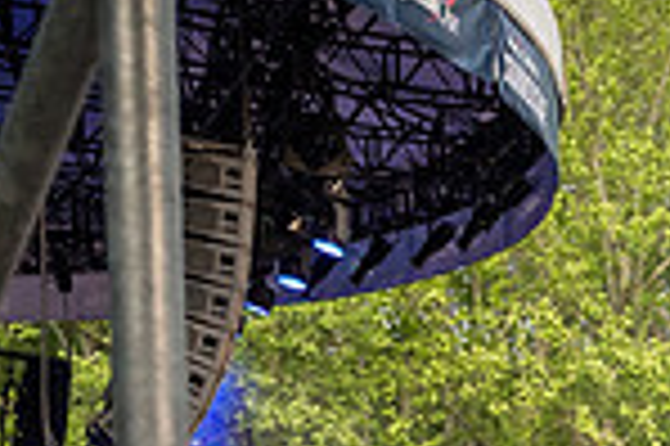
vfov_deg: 12.2
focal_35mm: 102
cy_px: 822
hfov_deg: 18.9
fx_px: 1896
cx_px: 805
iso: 2000
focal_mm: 24
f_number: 4
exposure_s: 1/250
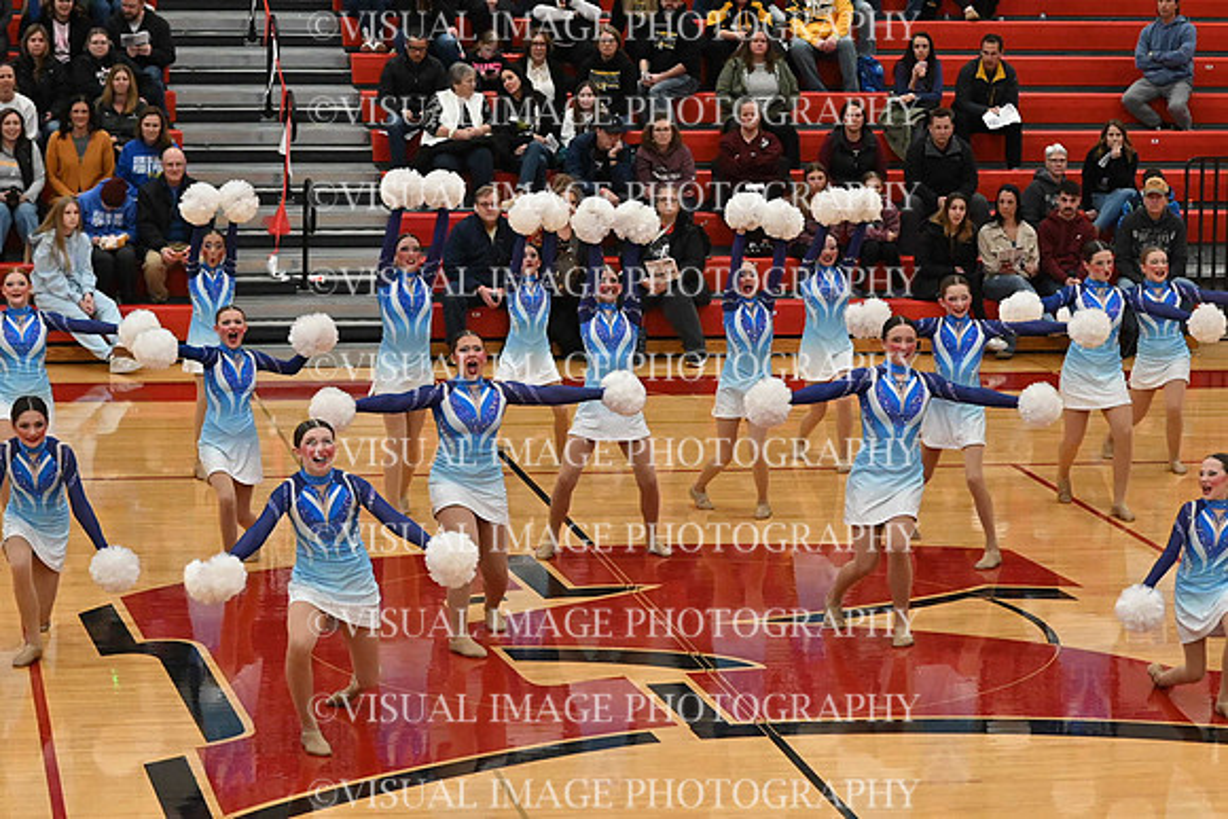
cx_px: 614
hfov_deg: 19.5
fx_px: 3582
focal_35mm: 105
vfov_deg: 13.0
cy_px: 410
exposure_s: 1/400
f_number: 4
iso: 6400
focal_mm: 70
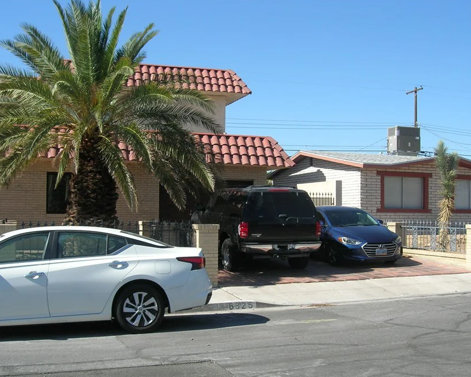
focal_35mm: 46
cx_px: 277
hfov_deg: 40.2
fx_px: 641
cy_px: 214
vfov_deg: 32.7
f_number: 4.8
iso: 64
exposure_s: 1/470
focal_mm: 7.8
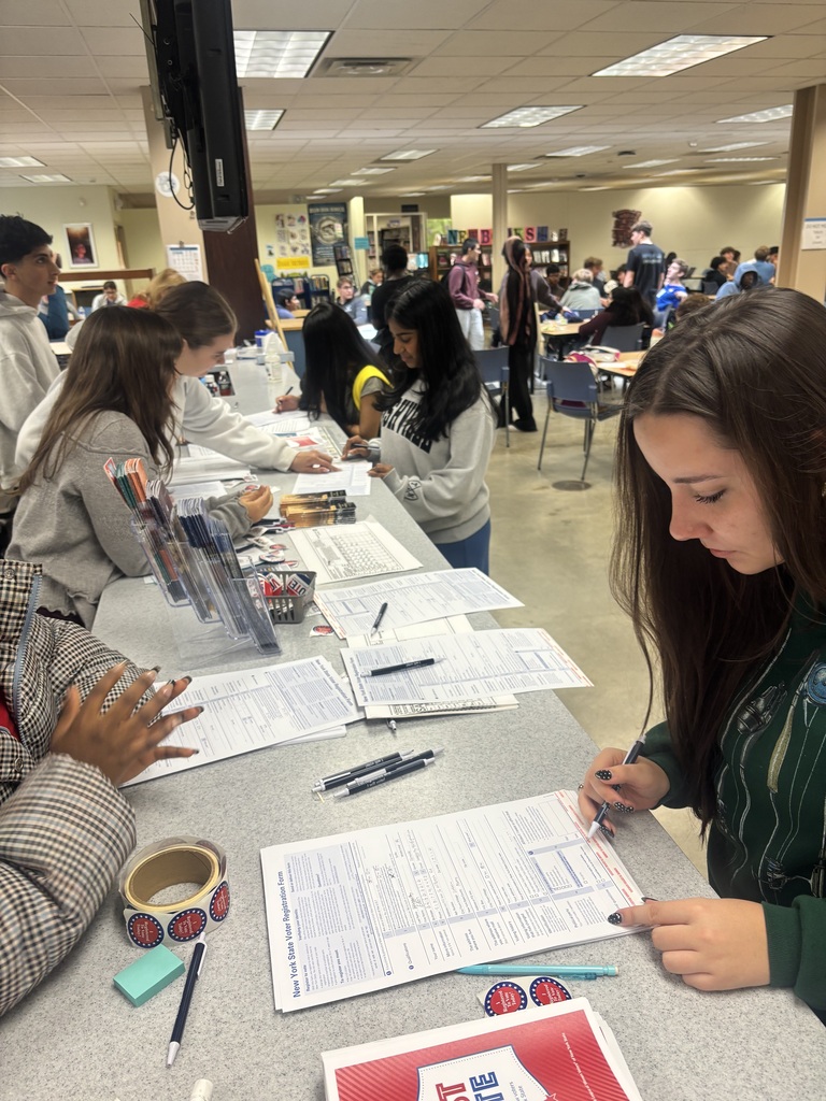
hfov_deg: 53.1
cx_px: 413
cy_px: 550
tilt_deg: -20.6
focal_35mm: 26
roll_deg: +2.1
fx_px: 827
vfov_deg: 67.3
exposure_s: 1/60
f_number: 1.6
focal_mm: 5.96
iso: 100
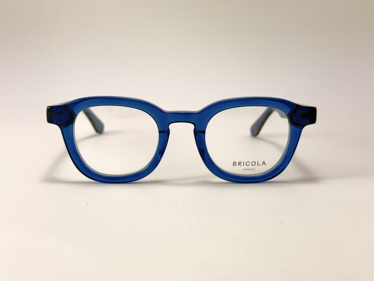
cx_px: 184
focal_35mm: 49
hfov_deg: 38.9
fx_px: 529
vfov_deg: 29.7
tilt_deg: -9.7
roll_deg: -0.7
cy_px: 138
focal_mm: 6.76
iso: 64
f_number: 1.78
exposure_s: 1/100
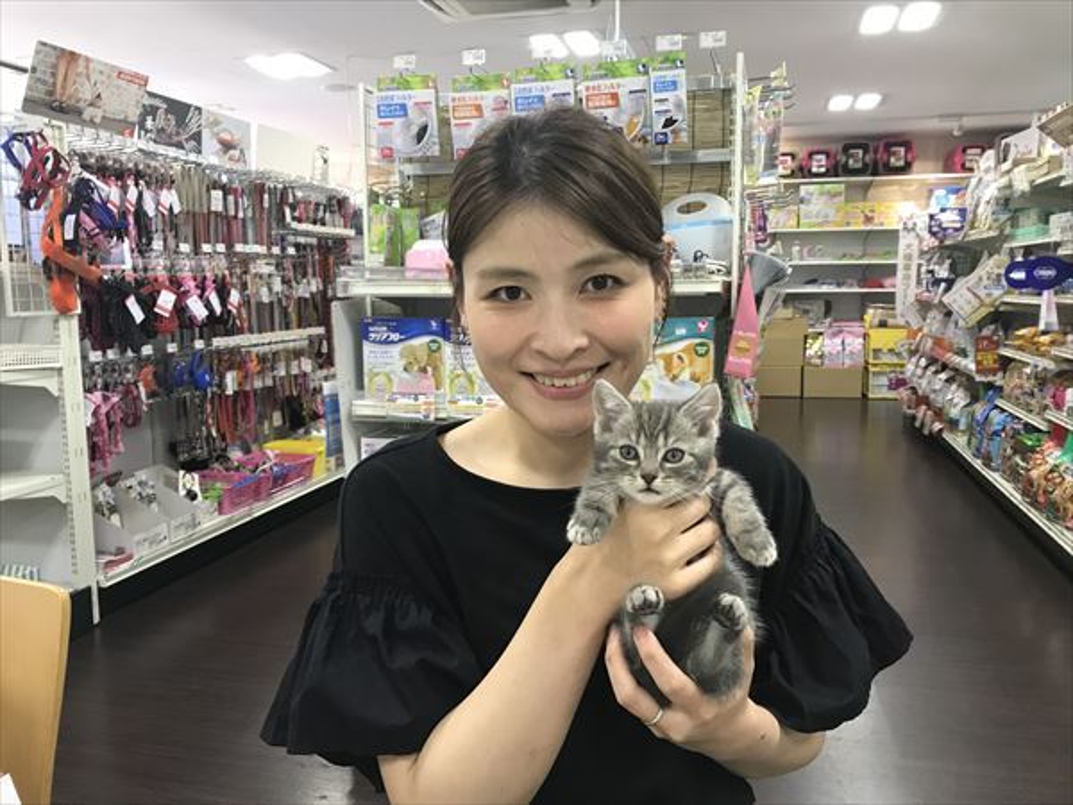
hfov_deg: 63.4
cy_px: 402
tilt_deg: -8.6
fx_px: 868
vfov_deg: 49.7
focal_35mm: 28
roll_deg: +0.9
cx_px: 536
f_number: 1.8
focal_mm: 3.99
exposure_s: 1/33
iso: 40
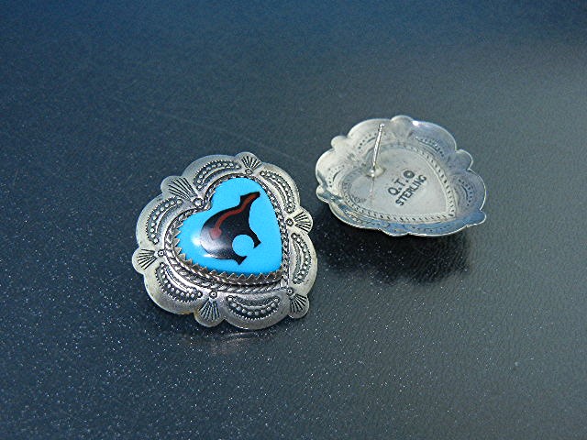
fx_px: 1000
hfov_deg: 32.7
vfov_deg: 24.8
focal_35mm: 59
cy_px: 220
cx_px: 294
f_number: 4
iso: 232
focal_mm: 10.6
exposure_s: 1/30
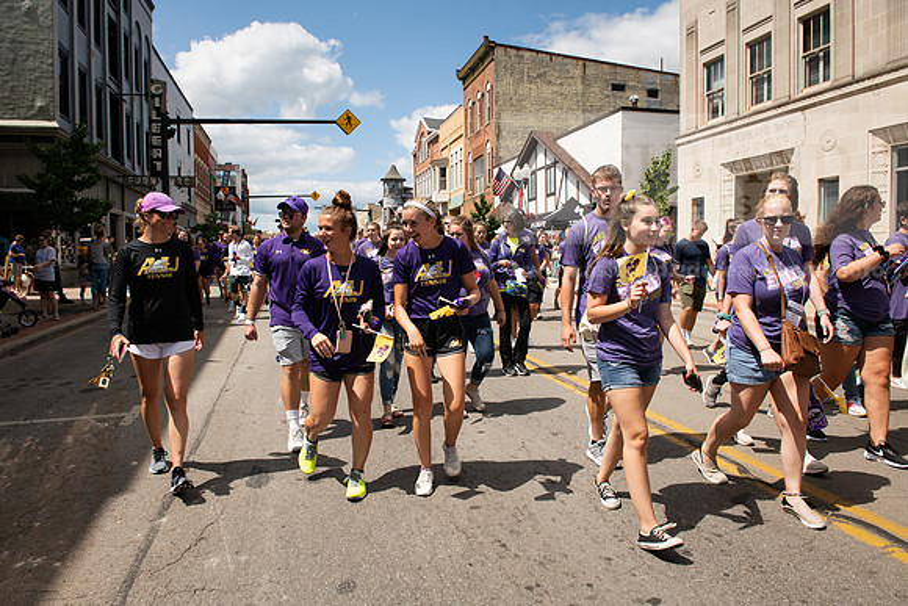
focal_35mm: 24
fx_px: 605
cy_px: 303
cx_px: 454
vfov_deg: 53.2
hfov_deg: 73.7
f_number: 8
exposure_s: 1/800
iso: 250
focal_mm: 24
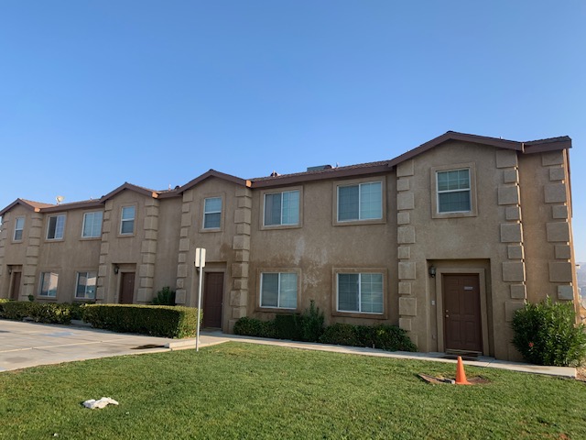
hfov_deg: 67.3
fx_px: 440
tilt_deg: +8.6
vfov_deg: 53.1
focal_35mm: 26
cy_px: 220
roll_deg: -2.1
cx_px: 293
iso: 25
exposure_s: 1/894
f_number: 1.8
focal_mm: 4.25
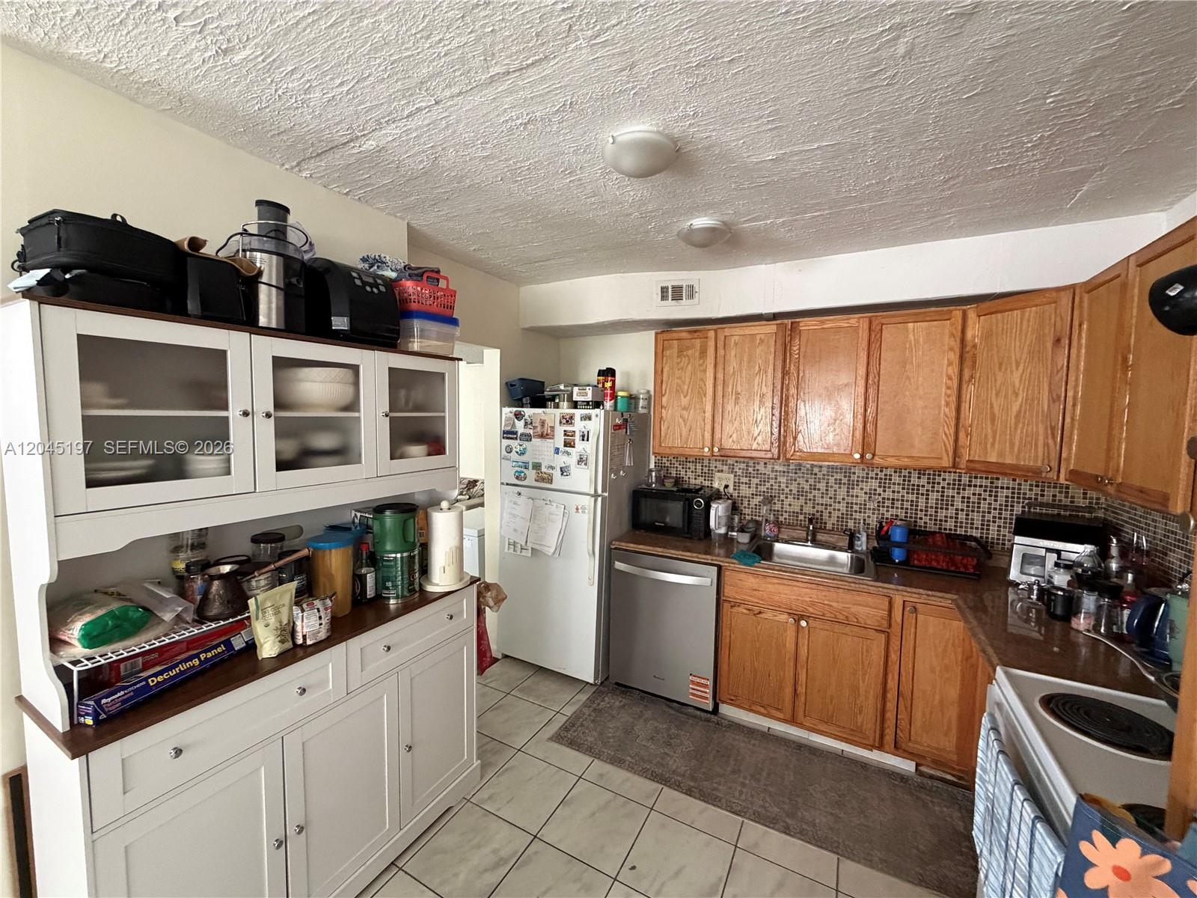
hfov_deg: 102.1
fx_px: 484
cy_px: 449
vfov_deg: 85.7
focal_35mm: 14
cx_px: 598
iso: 500
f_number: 2.2
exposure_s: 1/60
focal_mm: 2.22
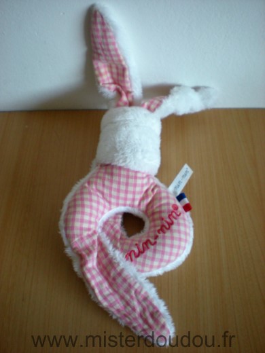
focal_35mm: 38
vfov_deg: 49.0
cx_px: 132
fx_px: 388
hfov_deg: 37.7
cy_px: 176
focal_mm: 6.3
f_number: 3.1
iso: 200
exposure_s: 1/21.6
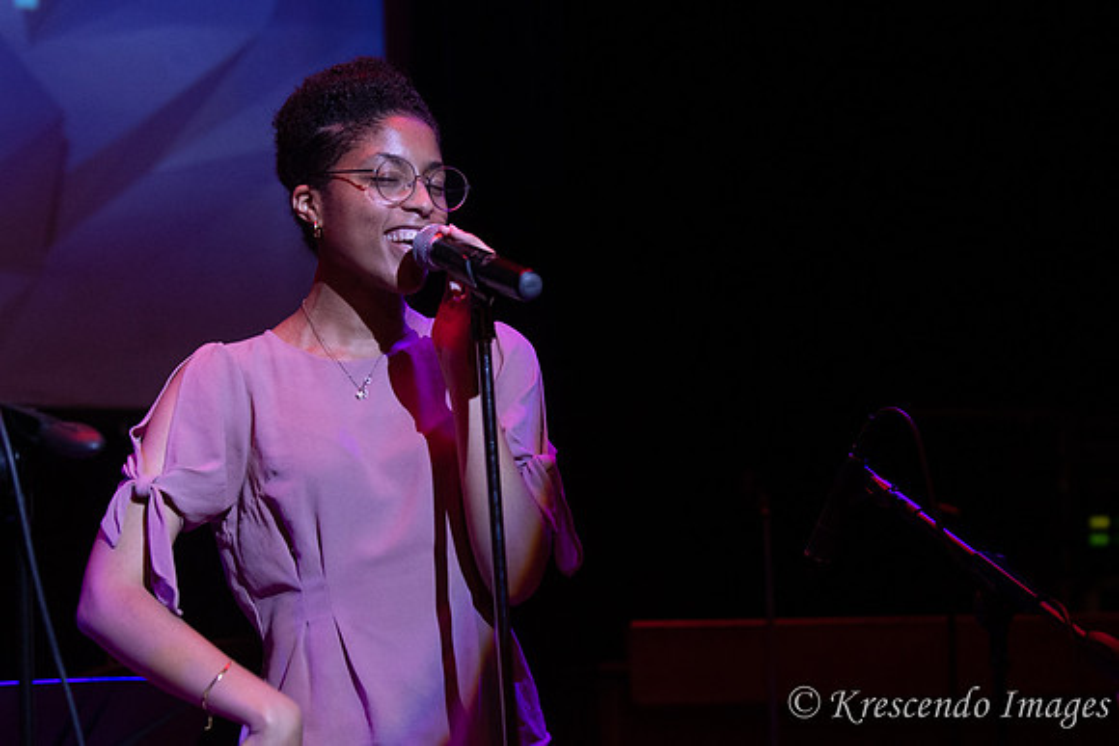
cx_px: 560
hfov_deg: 19.5
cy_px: 373
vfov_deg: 13.0
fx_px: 3264
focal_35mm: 105
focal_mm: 70
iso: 1600
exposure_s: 1/200
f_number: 2.8
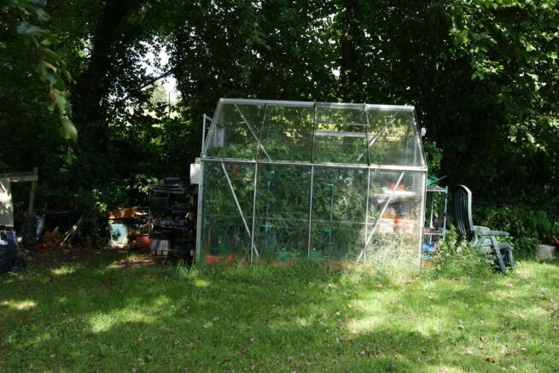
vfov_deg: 40.0
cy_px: 186
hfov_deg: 57.2
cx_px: 280
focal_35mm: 33
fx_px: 512
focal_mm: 22
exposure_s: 1/60
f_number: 7.1
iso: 100
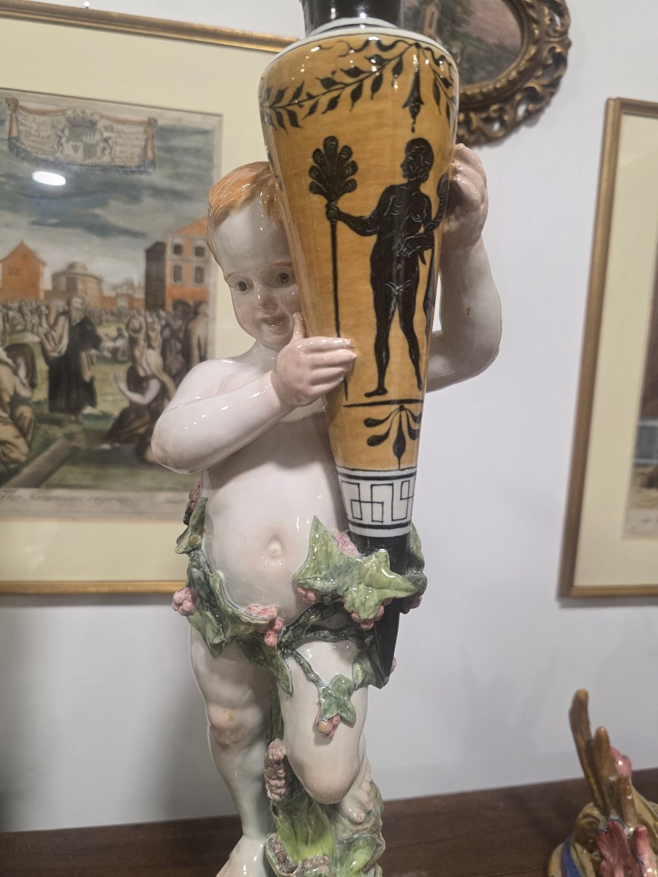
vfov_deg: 73.9
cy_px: 438
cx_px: 329
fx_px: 583
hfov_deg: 58.9
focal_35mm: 23
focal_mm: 6.3
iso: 250
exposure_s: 1/100
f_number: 1.7
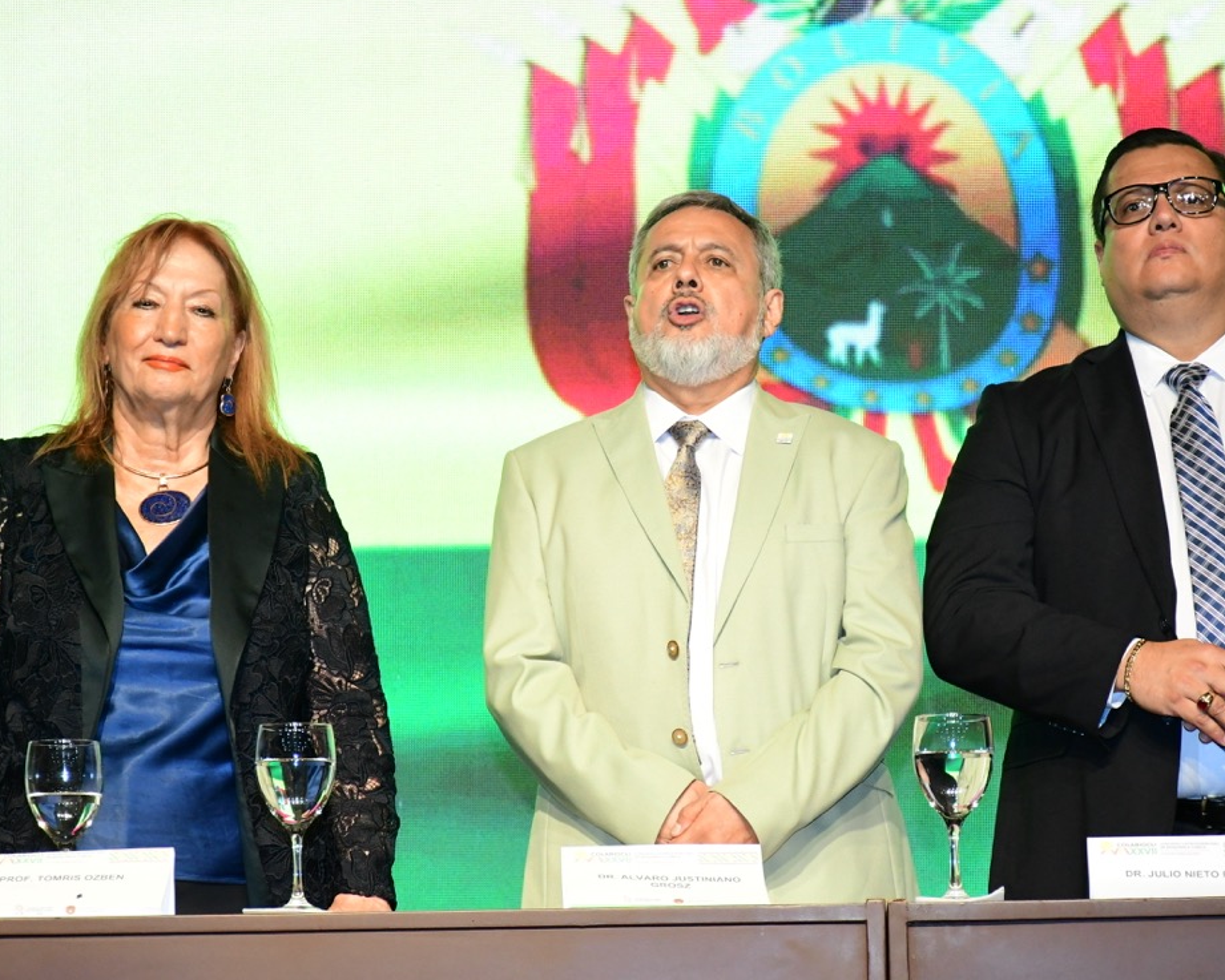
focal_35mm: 146
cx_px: 714
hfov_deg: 13.2
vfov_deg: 10.6
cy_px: 451
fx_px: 5294
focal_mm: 75
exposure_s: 1/200
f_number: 5.6
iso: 2500
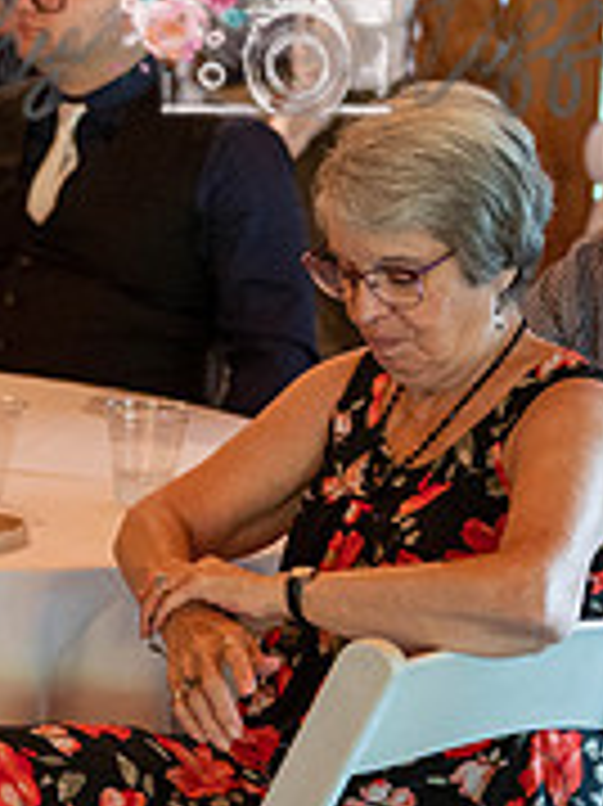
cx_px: -220
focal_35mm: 143
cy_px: 325
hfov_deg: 10.1
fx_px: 3325
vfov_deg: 13.8
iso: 3200
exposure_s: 1/125
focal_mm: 46
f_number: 2.8
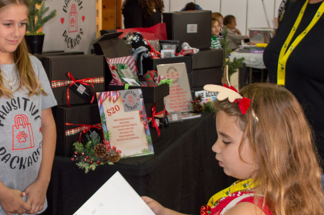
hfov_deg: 31.0
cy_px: 111
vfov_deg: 21.2
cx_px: 86
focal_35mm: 64
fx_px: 576
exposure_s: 1/60
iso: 400
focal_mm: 18
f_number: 3.5
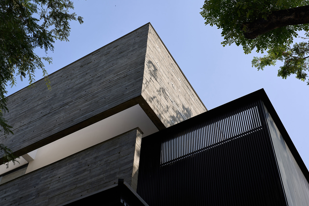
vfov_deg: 28.7
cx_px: 154
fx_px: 403
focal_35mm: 47
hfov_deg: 41.9
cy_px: 99
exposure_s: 1/200
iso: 100
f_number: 8
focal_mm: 42
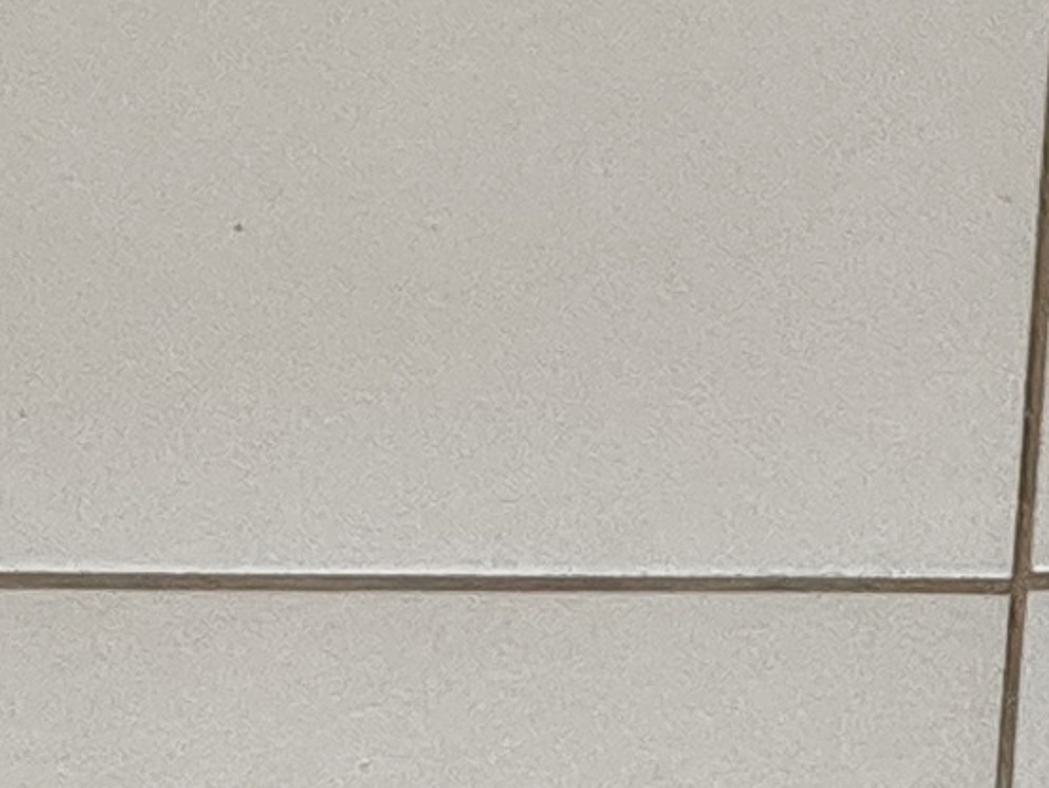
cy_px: 2413
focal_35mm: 198
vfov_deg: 6.7
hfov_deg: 8.7
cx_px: 2876
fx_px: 6003
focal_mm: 6.12
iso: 2000
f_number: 1.9
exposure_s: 1/50
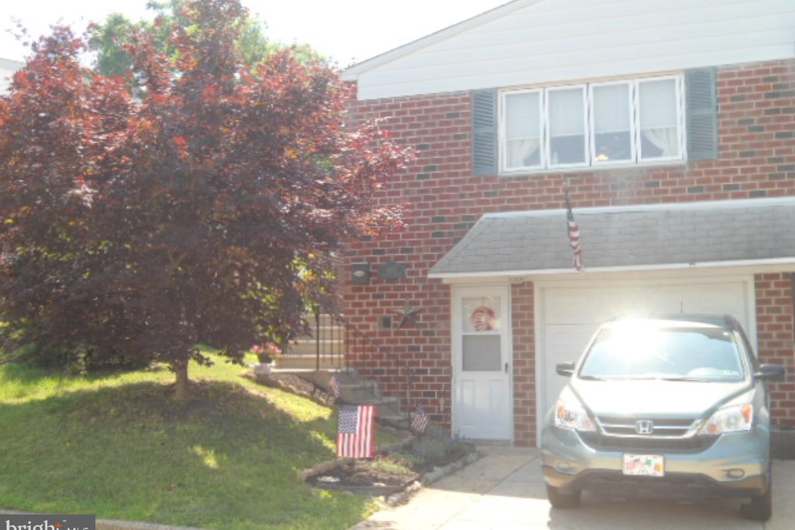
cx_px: 398
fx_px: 1016
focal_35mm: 46
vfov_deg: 29.2
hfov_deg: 42.7
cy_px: 246
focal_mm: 7.9
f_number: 3.5
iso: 80
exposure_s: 1/250
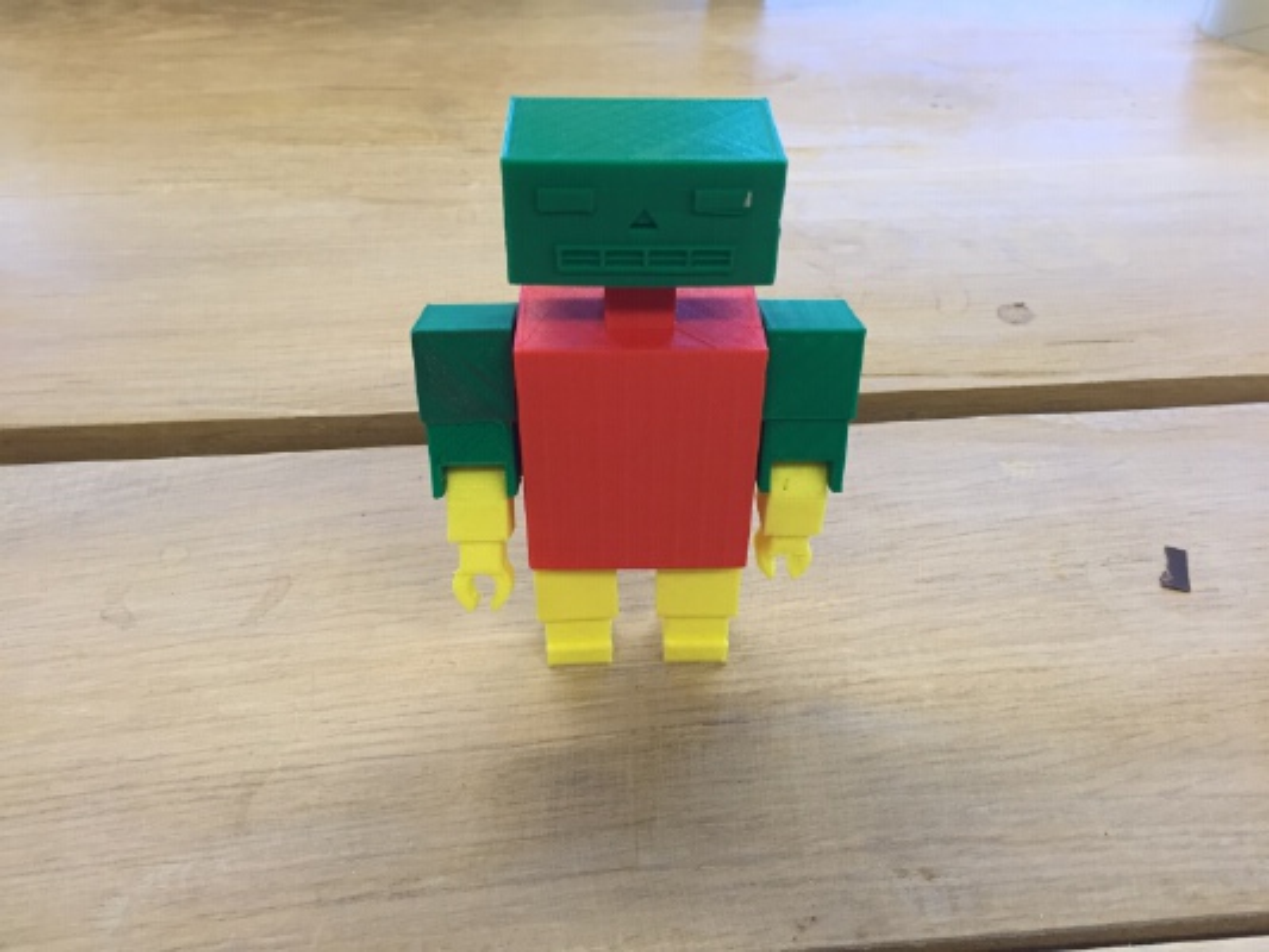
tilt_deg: -38.5
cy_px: 476
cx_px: 634
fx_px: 1063
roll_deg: -2.2
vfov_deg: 48.2
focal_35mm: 29
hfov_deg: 61.6
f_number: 2.2
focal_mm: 4.15
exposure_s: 1/33
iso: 64
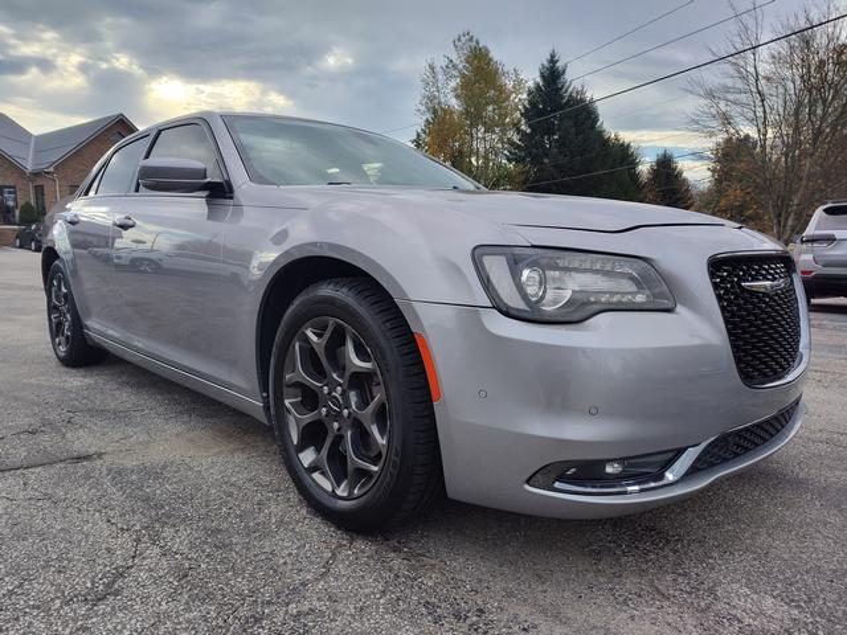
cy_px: 318
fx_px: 563
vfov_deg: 58.9
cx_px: 424
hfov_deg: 73.9
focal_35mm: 23
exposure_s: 1/1156
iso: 100
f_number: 1.88
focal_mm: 5.56
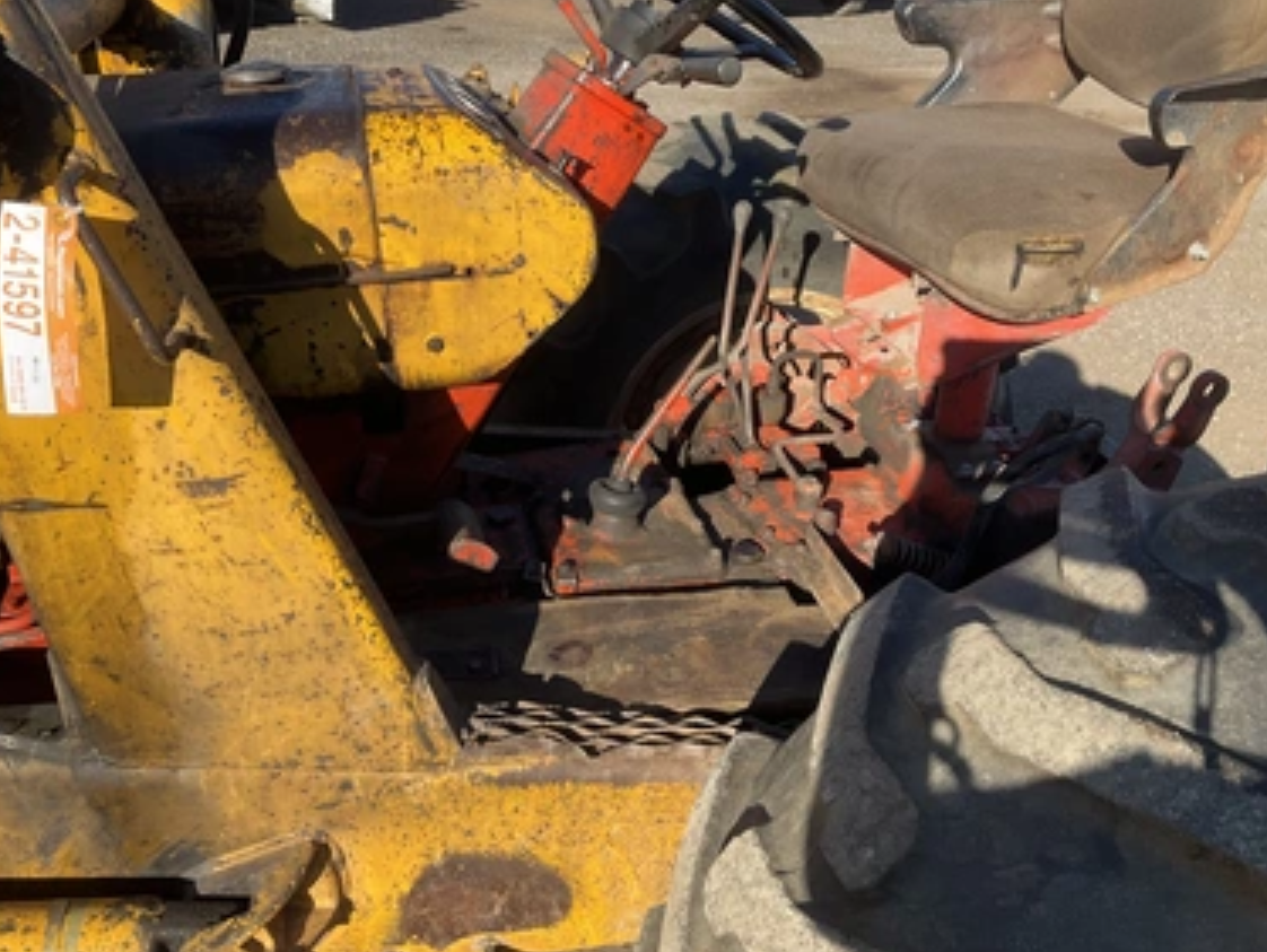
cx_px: 654
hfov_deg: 58.3
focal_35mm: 31
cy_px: 451
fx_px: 1135
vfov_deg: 45.5
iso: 25
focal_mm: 3
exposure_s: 1/929
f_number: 1.8
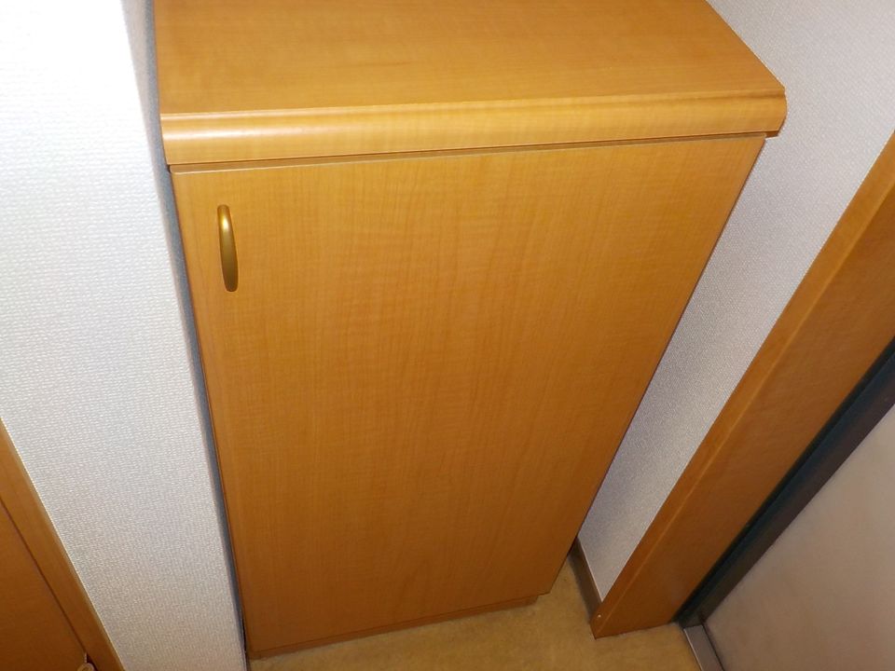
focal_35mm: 30
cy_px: 336
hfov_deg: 60.0
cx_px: 448
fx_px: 776
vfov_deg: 46.8
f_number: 3.3
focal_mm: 4.1
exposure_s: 1/30
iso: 200
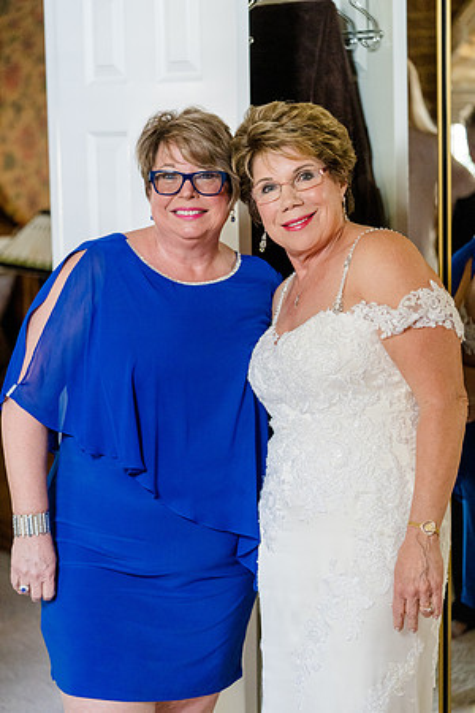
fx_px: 1781
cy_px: 356
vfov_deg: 22.6
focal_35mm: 90
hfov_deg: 15.2
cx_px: 238
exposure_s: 1/250
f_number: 3.2
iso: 6400
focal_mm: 90
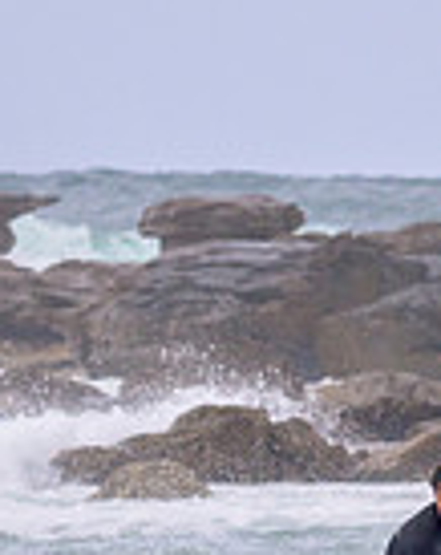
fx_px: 24964
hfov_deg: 1.0
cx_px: 380
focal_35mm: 1525
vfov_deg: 1.3
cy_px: 634
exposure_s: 1/1250
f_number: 11
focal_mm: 380
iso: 720
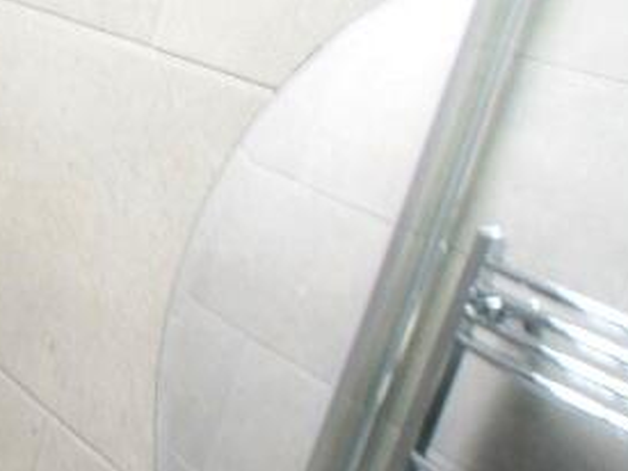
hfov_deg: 19.6
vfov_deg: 17.2
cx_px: -327
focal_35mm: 86
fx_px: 1560
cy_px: 227
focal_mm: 16
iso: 200
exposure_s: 1/40
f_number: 3.2
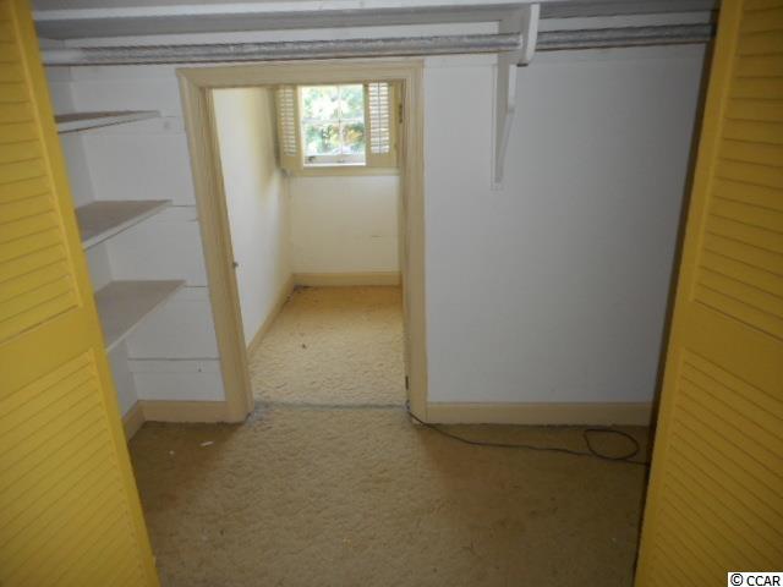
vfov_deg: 54.9
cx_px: 392
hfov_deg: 69.4
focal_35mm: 25
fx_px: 565
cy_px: 294
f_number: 3.7
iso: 220
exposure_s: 1/25
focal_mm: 4.5
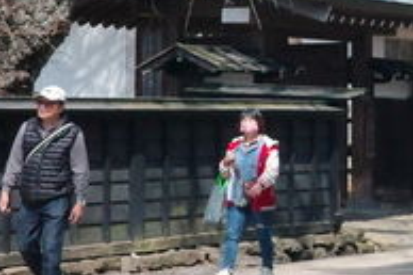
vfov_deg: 8.1
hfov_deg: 11.3
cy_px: 35
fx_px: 1926
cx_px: 772
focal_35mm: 168
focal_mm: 26
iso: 5000
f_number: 5.6
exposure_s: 1/1600
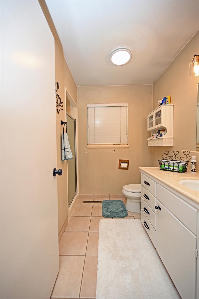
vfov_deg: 104.3
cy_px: 150
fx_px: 116
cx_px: 100
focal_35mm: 14
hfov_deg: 81.2
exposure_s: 1/60
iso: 180
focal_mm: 14
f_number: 4
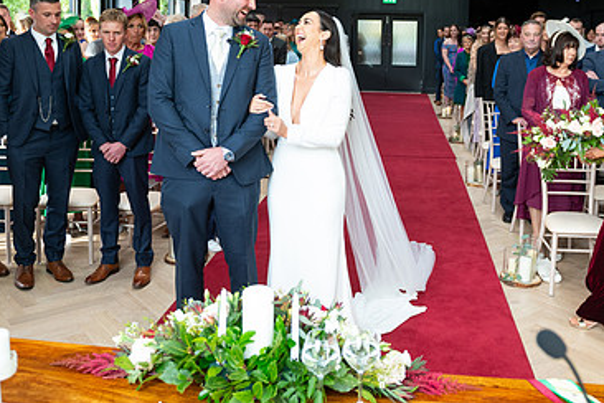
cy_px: 85
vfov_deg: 34.1
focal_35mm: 38
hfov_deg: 50.6
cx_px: 330
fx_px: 638
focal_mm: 24
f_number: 3.5
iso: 640
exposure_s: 1/160
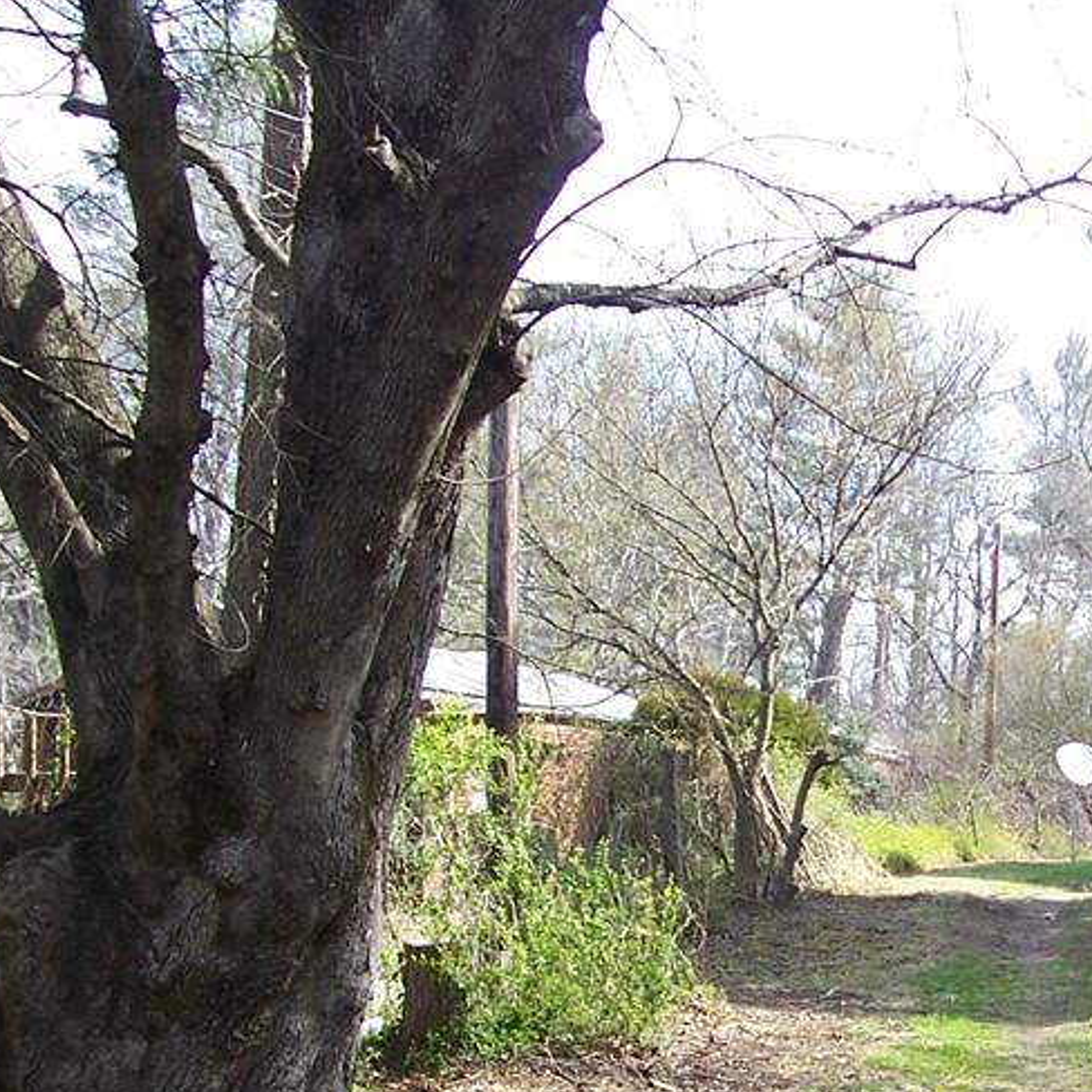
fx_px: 2248
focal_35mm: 63
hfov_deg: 26.4
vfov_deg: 26.9
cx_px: 973
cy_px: 835
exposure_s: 1/250
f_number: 2.7
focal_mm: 5.6
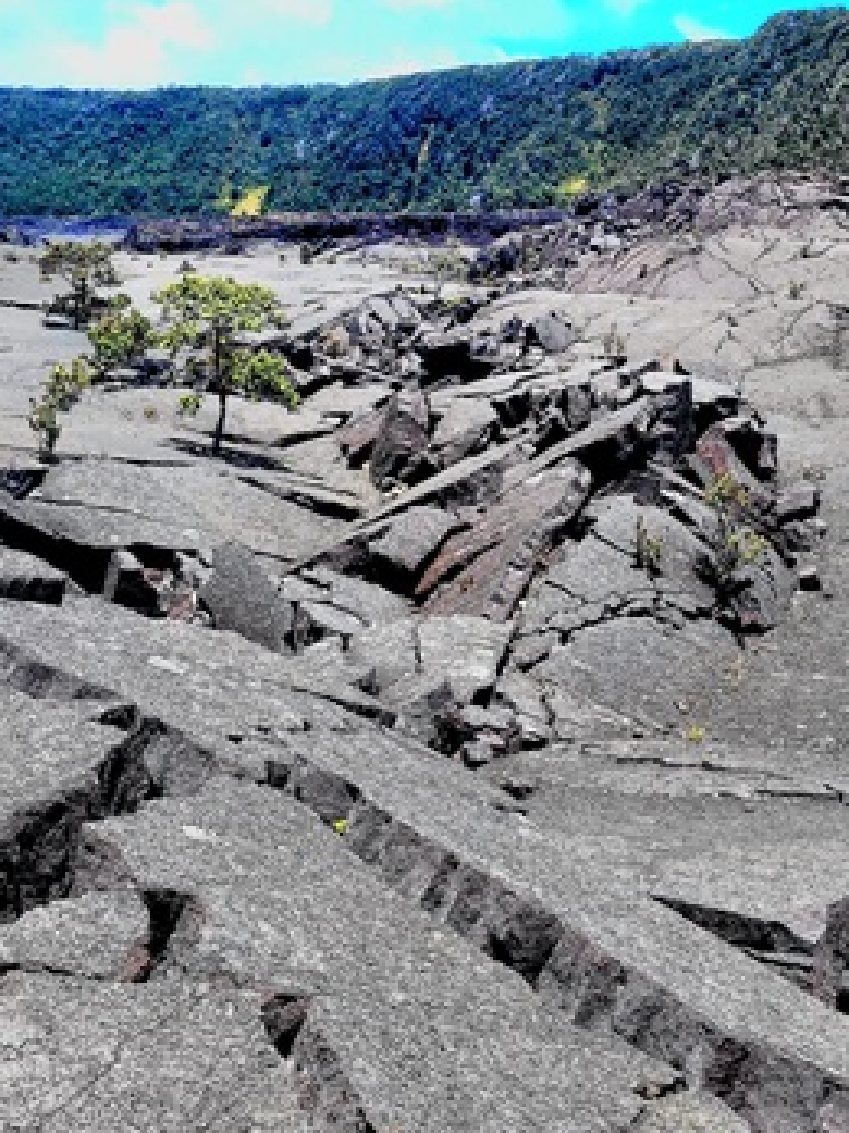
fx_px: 1276
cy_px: 460
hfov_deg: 36.8
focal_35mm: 39
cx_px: 464
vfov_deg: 47.6
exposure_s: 1/1667
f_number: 1.8
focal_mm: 5.4
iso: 40
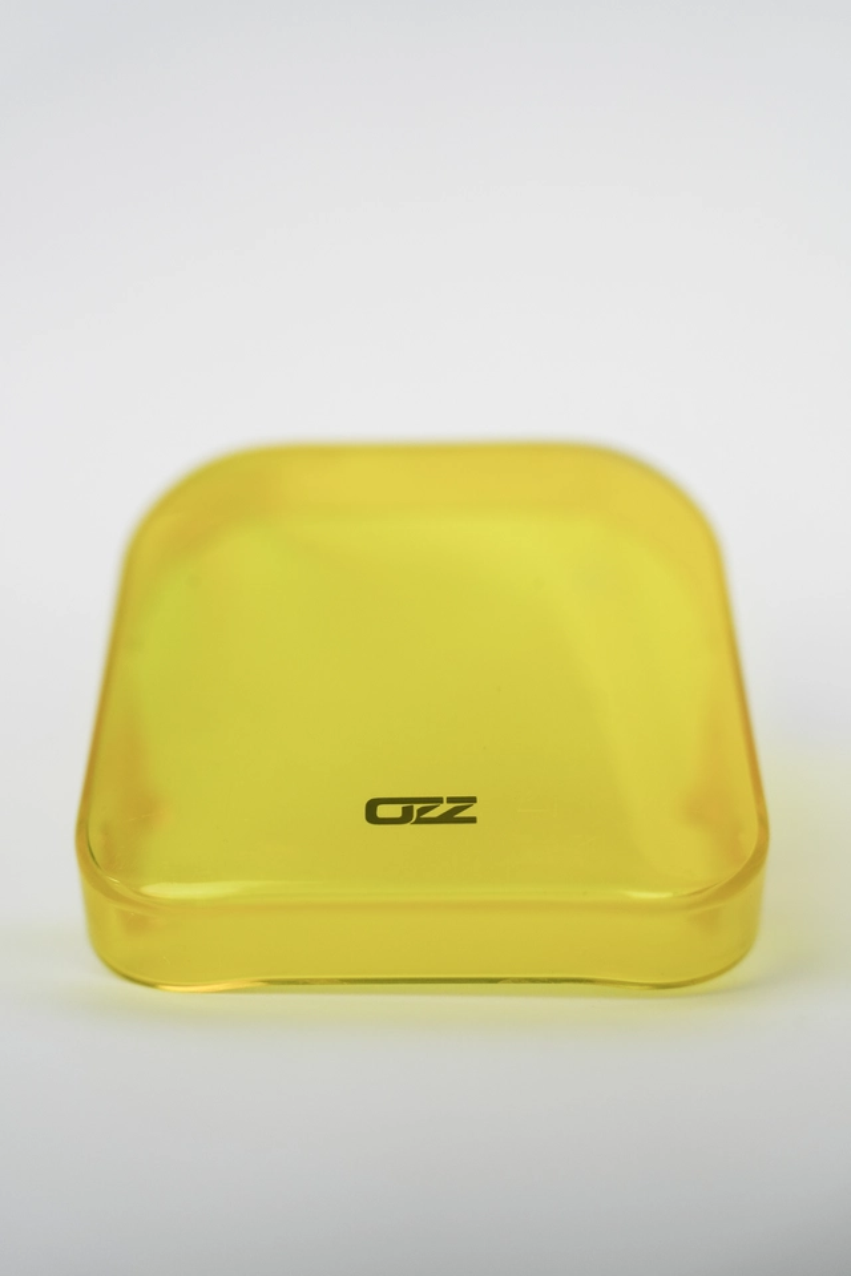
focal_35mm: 53
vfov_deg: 37.5
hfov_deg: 25.5
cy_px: 638
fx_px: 1879
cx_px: 426
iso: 640
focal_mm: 53
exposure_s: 1/60
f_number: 3.2
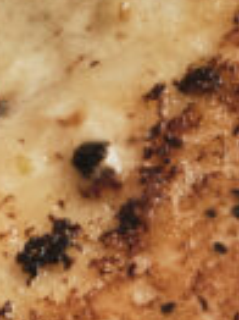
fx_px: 7294
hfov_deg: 1.9
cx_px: -157
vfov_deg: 2.5
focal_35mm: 791
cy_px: 256
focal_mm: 70
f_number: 9
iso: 200
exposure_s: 1/250
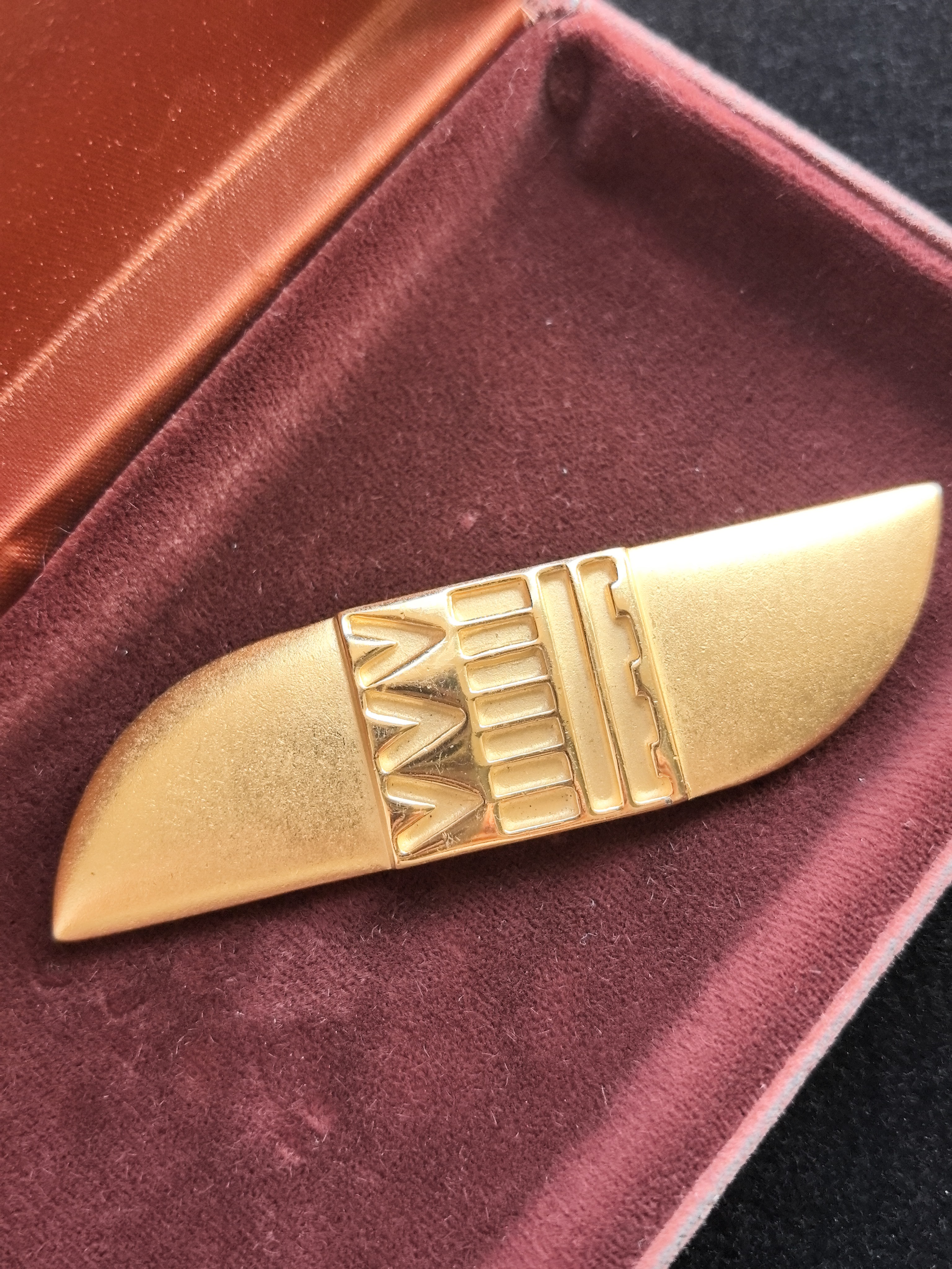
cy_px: 634
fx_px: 1247
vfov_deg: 54.0
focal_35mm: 34
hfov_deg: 41.8
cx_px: 476
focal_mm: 6.98
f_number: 2
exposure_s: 1/100
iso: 80
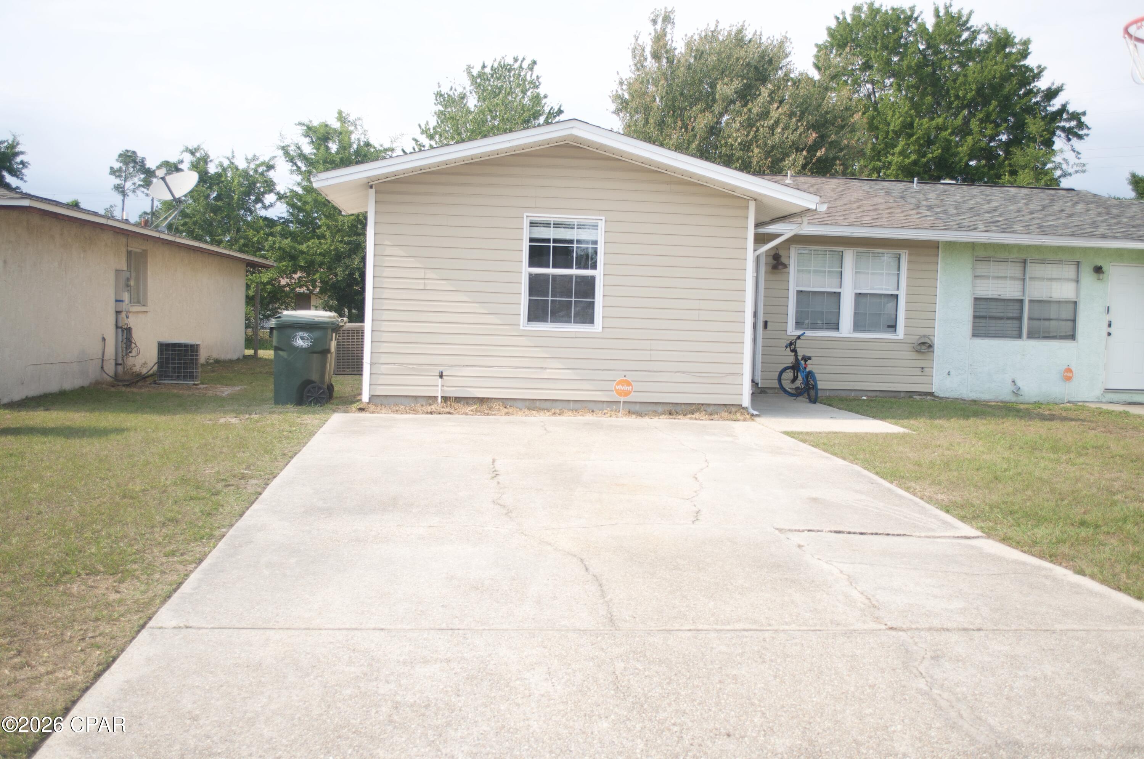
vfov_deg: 36.8
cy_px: 380
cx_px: 572
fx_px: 1143
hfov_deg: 53.2
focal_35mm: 36
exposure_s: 1/640
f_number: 8
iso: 200
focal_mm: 24
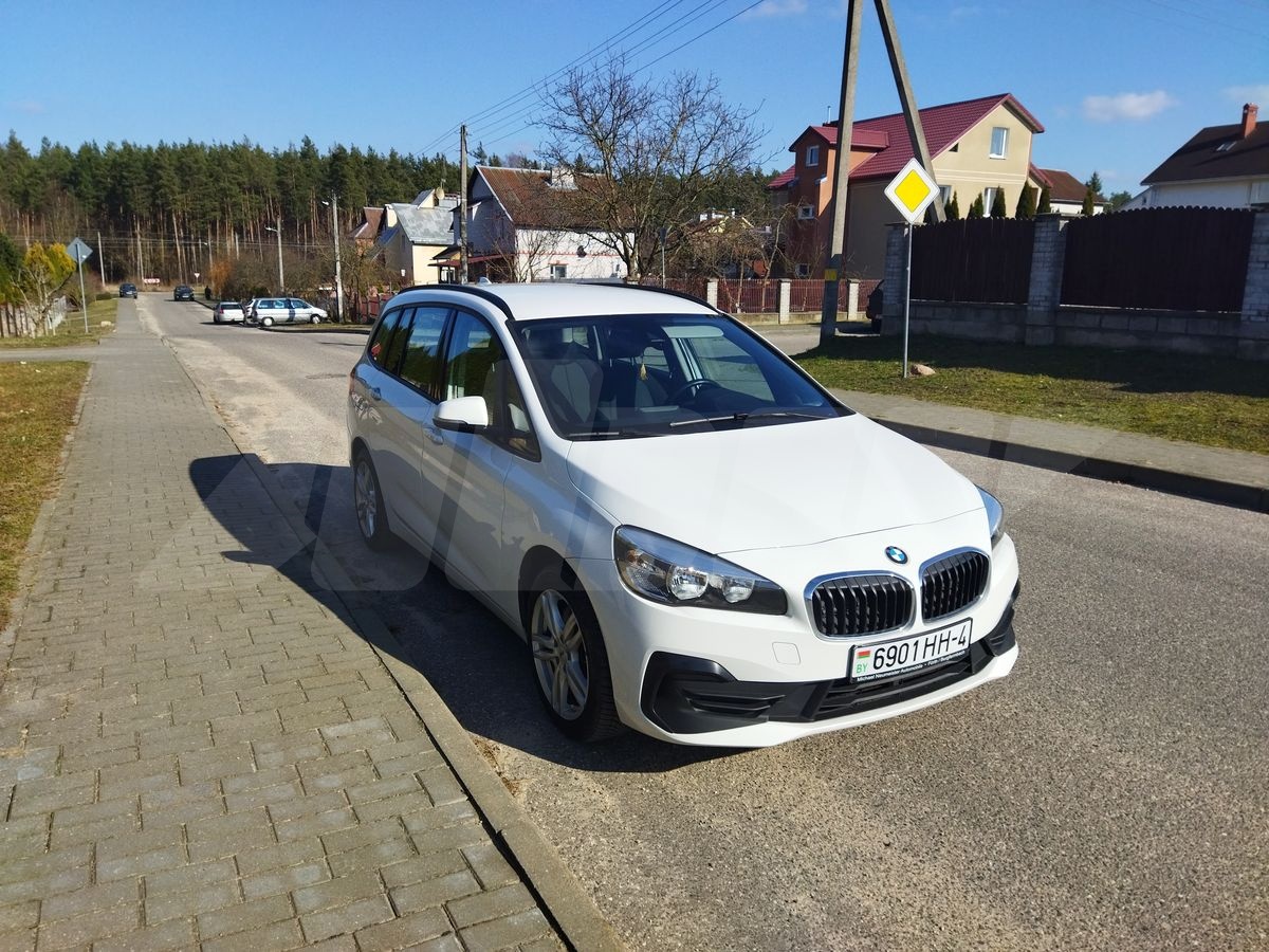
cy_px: 476
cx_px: 634
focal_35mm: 27
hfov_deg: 65.3
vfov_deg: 51.4
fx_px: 990
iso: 99
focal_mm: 4.71
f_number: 1.79
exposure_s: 1/3559
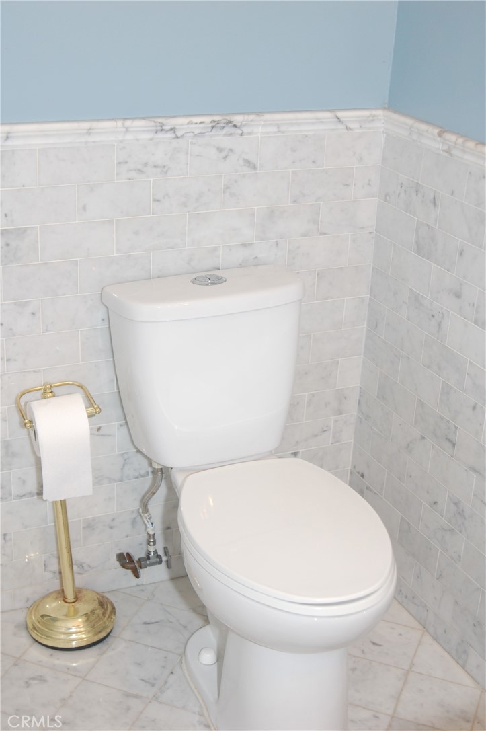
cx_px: 243
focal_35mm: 52
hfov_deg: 25.7
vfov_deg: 37.9
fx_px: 1065
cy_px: 366
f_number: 4
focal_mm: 35
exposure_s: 1/60
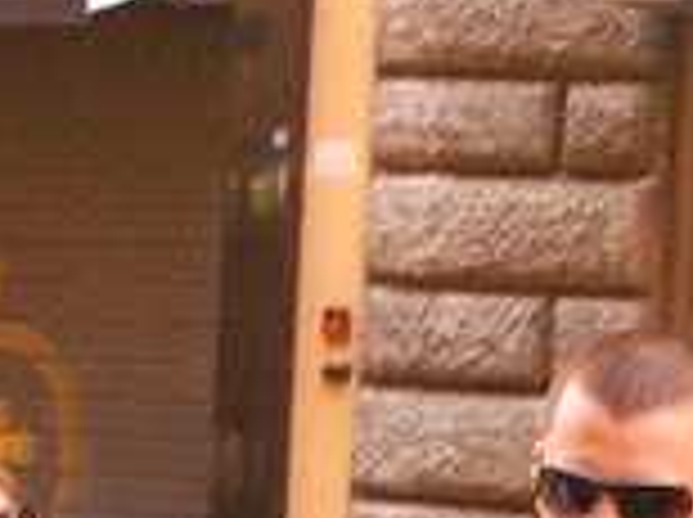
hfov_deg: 10.9
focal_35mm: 182
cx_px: 531
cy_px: 676
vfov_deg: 8.0
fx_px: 3638
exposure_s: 1/100
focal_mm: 5.8
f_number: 2.6
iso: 100
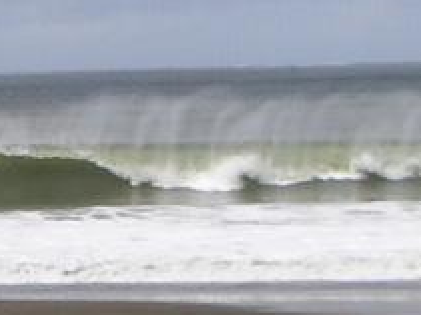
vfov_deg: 16.2
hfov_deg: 21.5
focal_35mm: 91
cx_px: 185
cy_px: 171
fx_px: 1106
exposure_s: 1/500
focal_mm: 5.8
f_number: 4.3
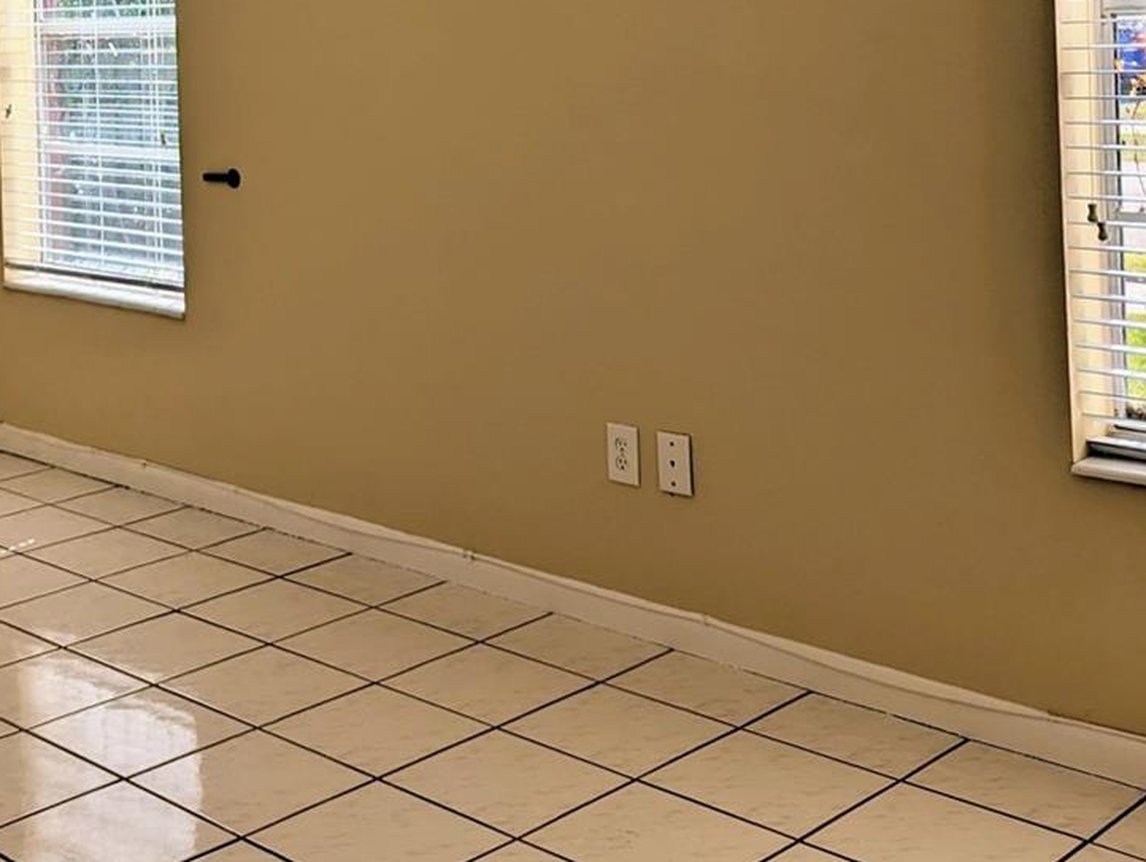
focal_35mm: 53
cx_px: 294
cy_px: 14
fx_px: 1756
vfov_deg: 26.2
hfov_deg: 35.4
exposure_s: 1/1742
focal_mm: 6.81
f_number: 1.85
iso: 45
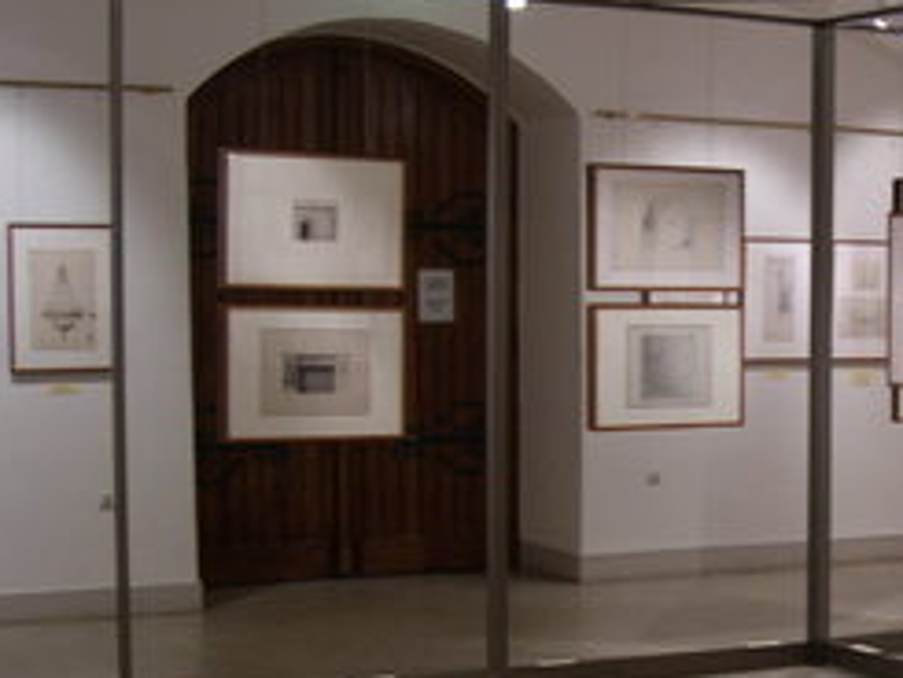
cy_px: 488
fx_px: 2062
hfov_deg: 23.6
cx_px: 921
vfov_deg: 18.6
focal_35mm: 79
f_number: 2.8
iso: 109
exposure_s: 1/4.8
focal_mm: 8
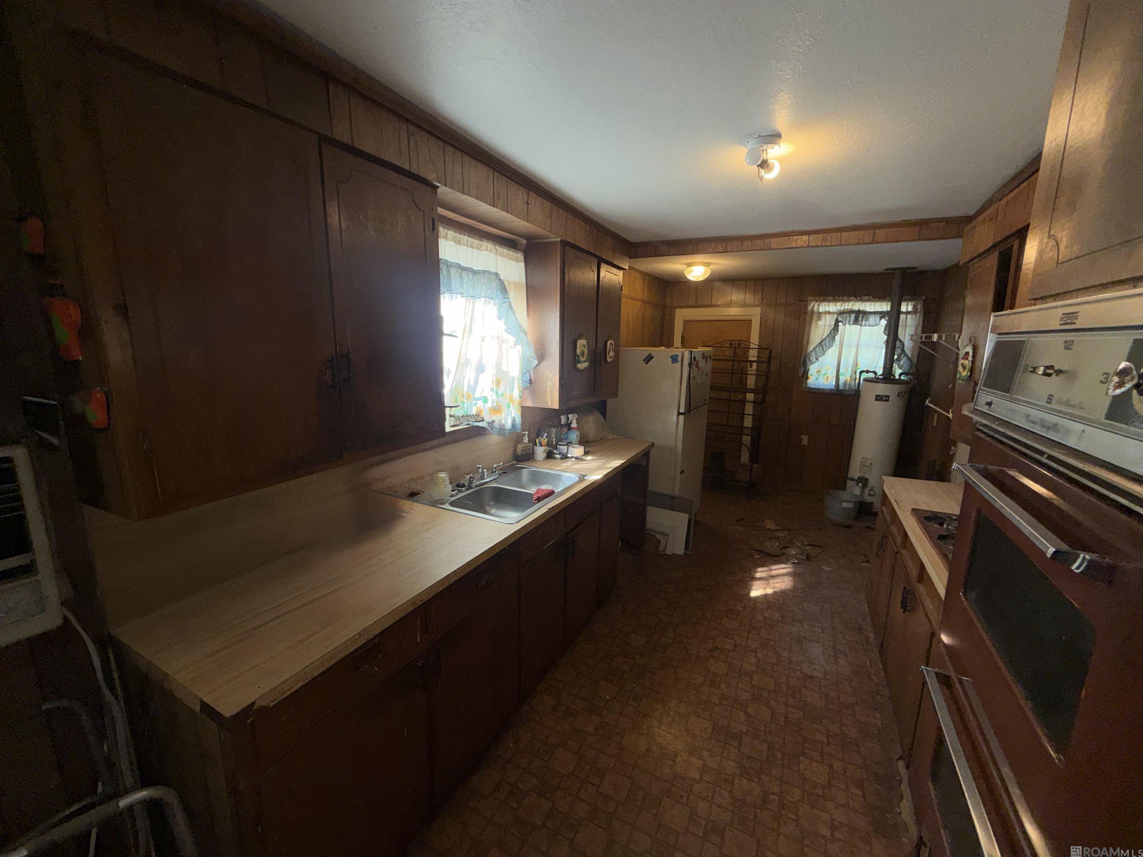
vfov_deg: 85.7
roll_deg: -0.4
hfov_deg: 102.1
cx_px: 572
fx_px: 462
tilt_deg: -10.9
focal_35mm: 14
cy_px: 428
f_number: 2.2
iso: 32
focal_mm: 2.22
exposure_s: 1/60
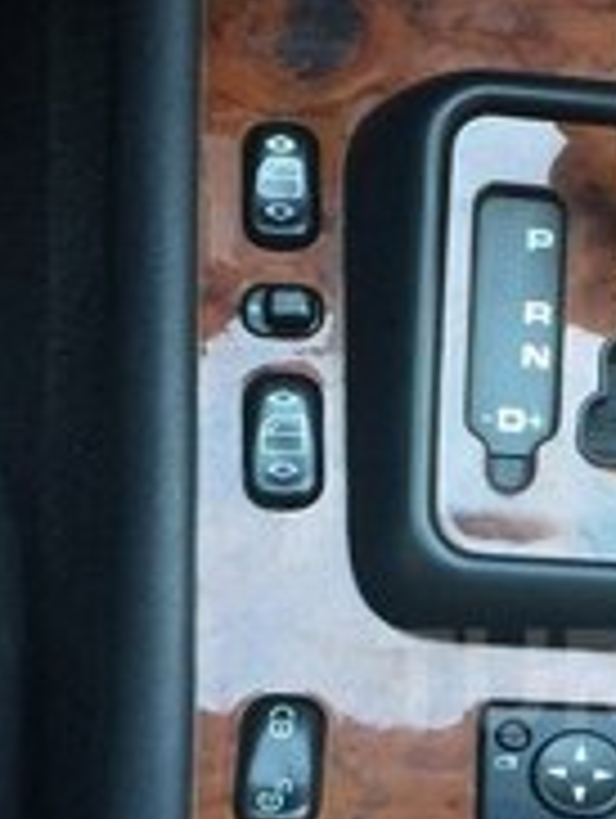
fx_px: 1870
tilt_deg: -77.2
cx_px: 724
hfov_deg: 17.9
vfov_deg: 24.2
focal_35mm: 79
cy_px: 680
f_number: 2.2
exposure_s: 1/33
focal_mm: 4.15
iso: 64
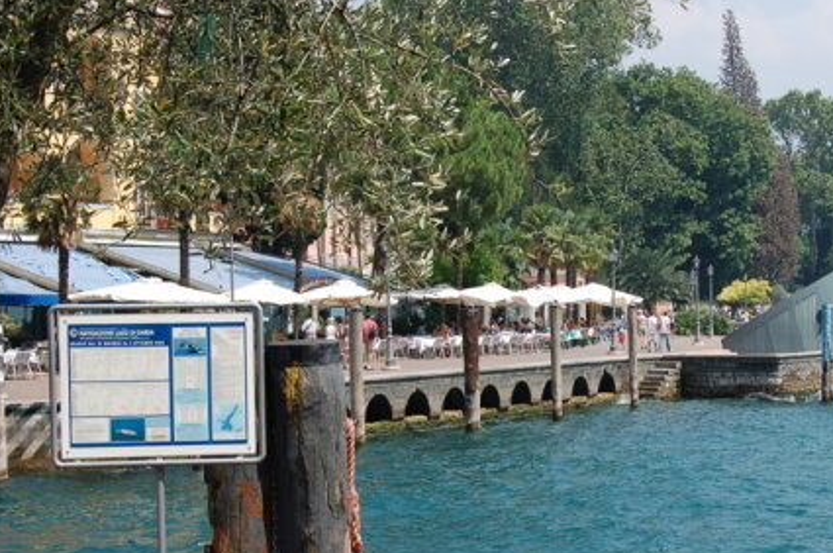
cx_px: 568
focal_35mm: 72
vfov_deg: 18.8
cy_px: 343
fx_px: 1663
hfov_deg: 27.9
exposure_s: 1/250
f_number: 10
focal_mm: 34
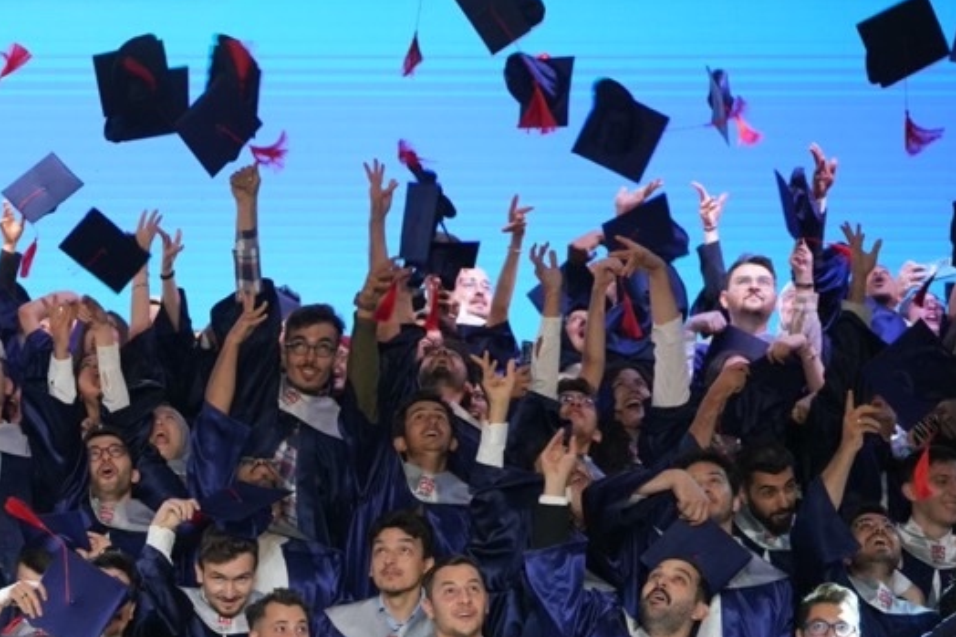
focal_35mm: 171
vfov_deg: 7.9
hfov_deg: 11.8
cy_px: 771
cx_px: -208
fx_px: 4539
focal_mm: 70
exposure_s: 1/500
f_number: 3.5
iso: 2000
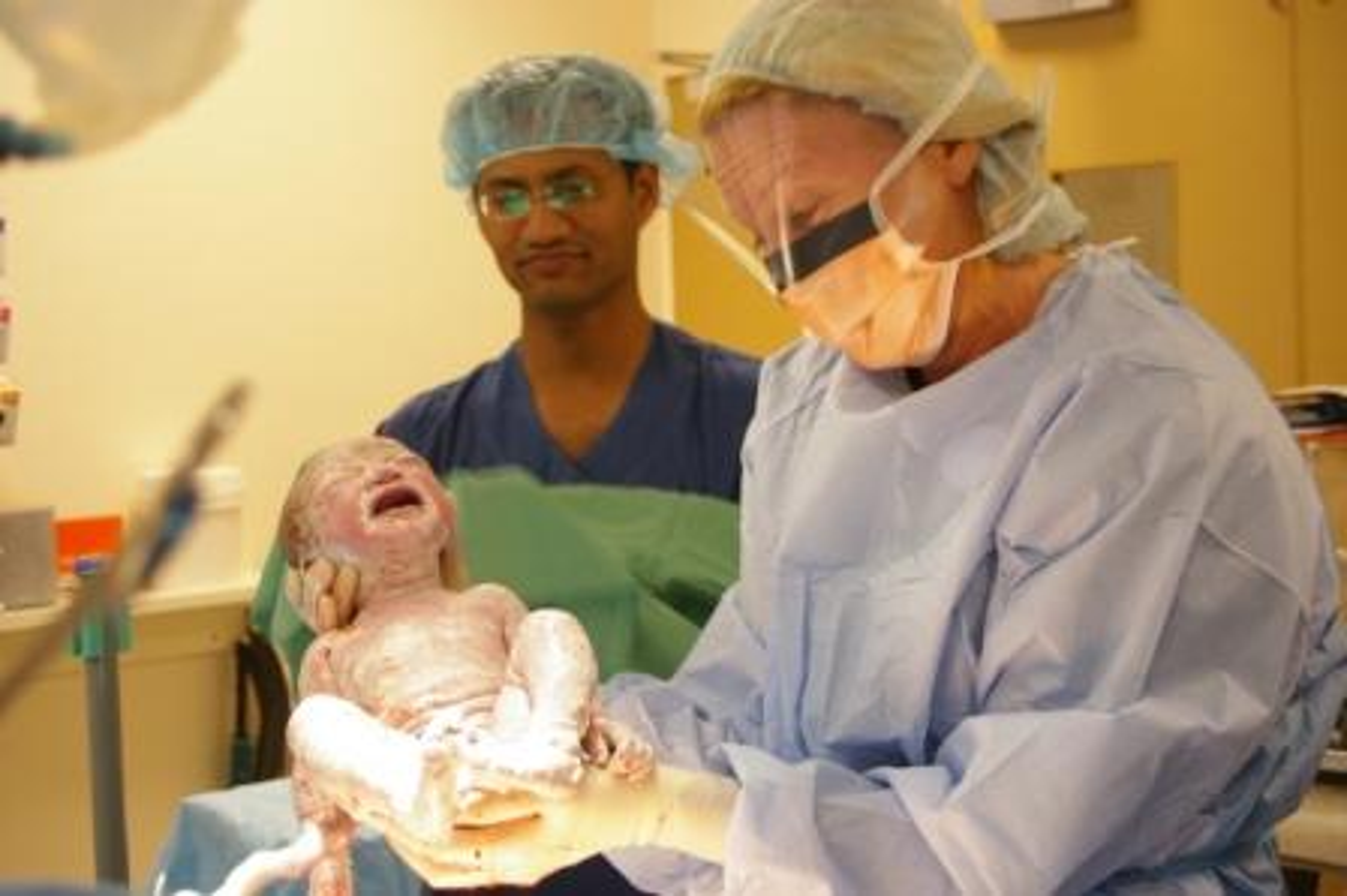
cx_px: 674
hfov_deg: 33.4
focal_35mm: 60
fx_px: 2243
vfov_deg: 22.6
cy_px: 448
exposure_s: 1/45
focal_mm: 40
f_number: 5.6
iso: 800
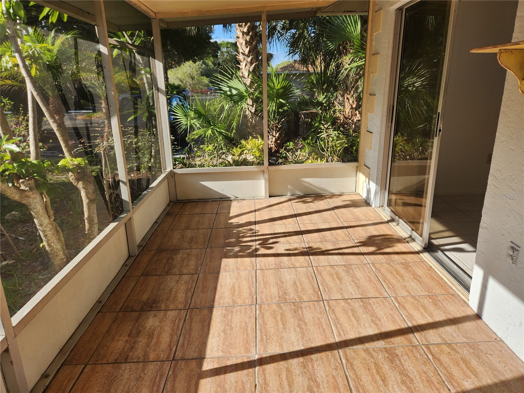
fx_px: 348
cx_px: 262
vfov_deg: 58.9
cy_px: 196
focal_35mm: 23
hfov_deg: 73.9
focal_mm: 5.4
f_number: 1.8
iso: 20
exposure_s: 1/514
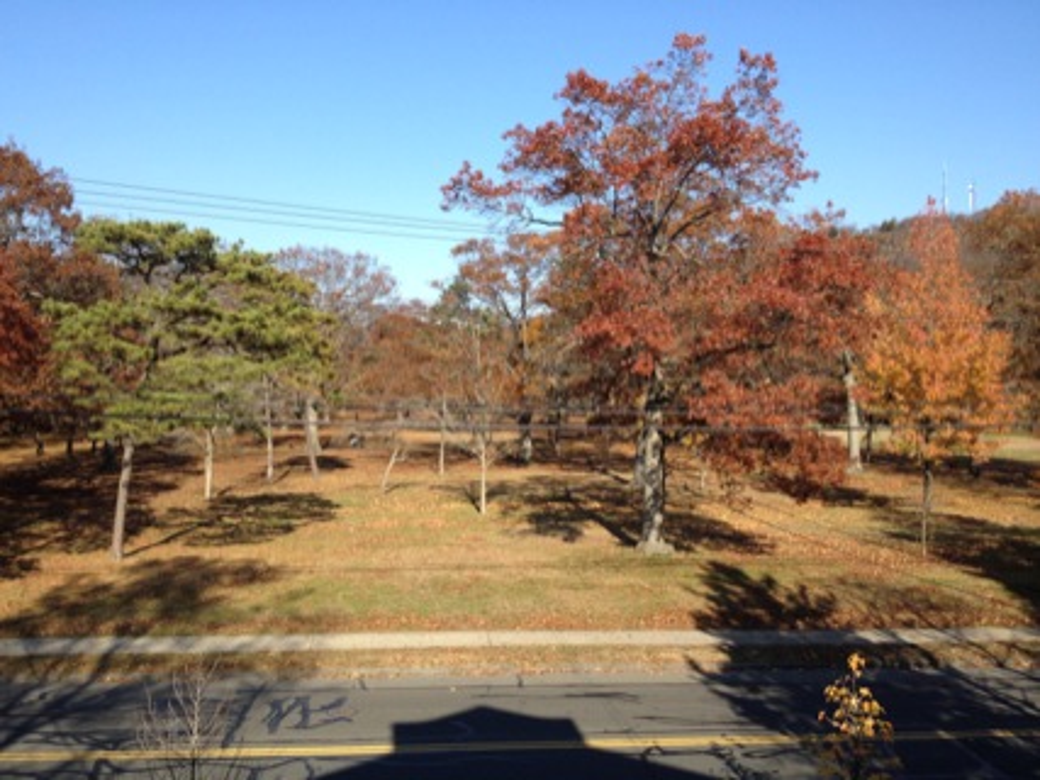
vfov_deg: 40.7
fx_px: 1051
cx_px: 520
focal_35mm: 35
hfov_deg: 52.6
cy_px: 390
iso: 80
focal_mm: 4.28
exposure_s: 1/1151
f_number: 2.4
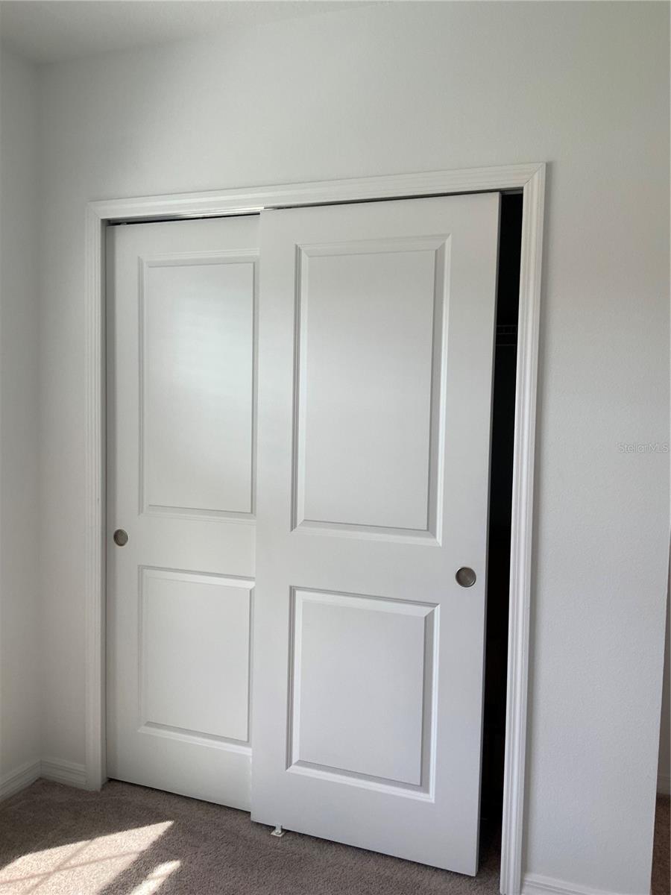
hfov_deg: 48.2
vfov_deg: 61.7
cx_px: 336
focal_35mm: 29
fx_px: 750
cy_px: 448
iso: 25
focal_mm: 3
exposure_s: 1/120
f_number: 1.8
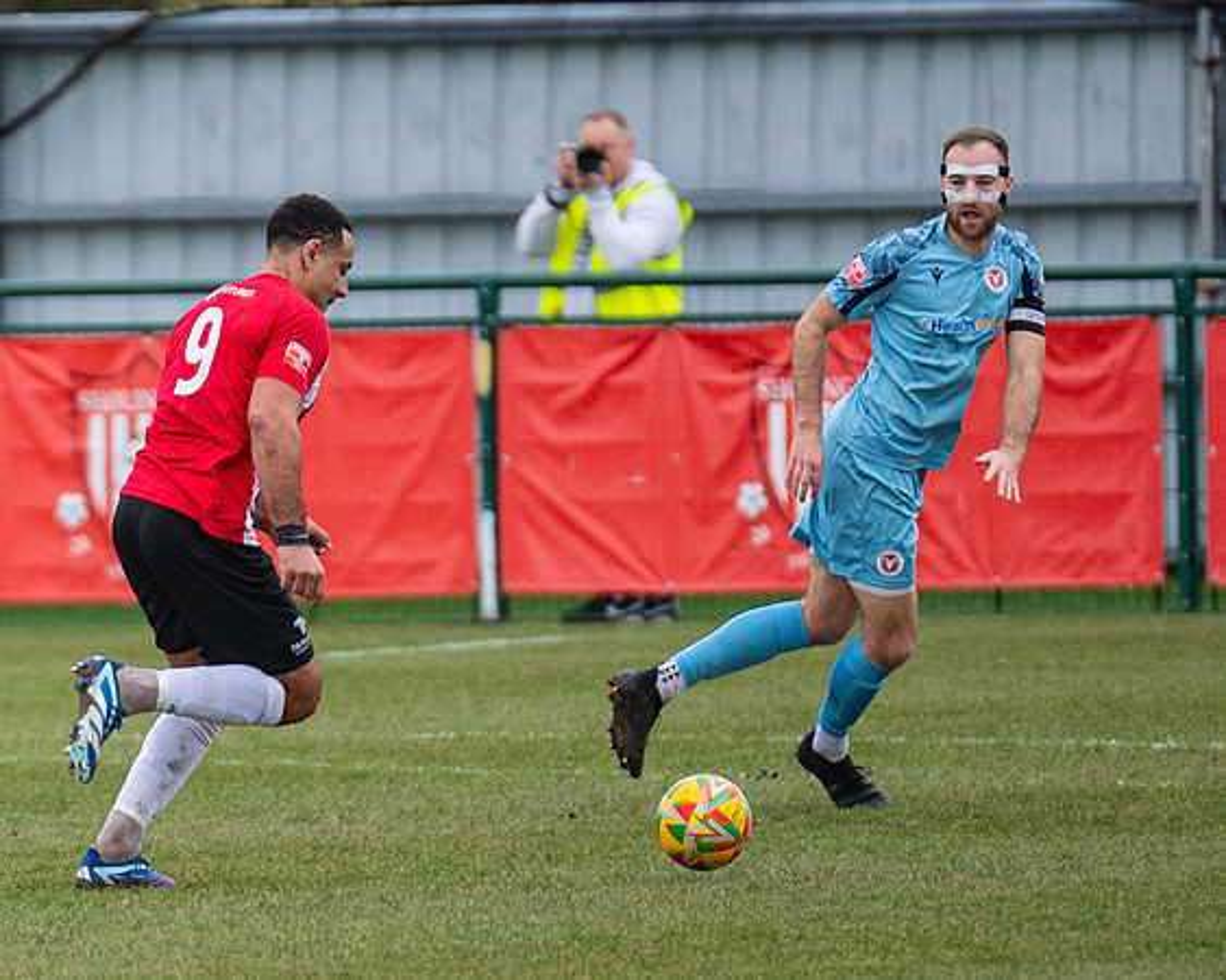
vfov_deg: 1.6
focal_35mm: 939
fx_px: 34044
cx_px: -136
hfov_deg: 2.1
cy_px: 525
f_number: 2.8
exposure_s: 1/1250
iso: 1000
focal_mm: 300
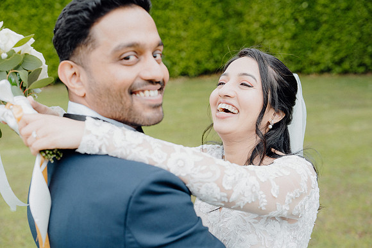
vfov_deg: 27.0
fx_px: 517
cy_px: 124
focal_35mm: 50
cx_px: 186
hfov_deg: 39.6
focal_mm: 50
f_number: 3.5
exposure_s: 1/250
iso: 125
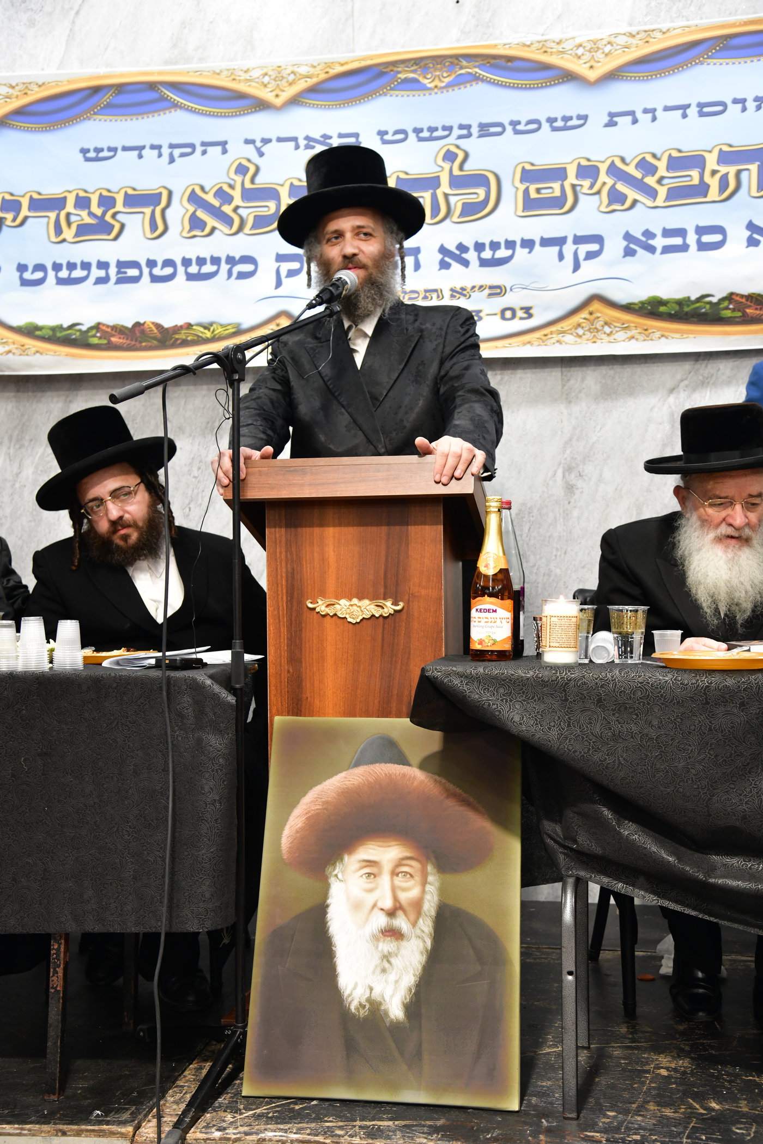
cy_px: 572
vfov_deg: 44.5
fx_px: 1399
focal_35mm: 44
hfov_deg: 30.5
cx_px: 382
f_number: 5.6
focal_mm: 44
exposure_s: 1/100
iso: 1600
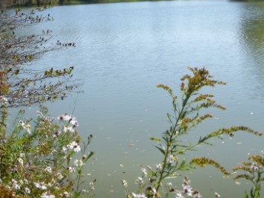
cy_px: 47
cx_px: 78
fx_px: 526
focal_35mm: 69
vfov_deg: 21.1
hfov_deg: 27.9
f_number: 4.7
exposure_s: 1/400
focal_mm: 7.9
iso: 100
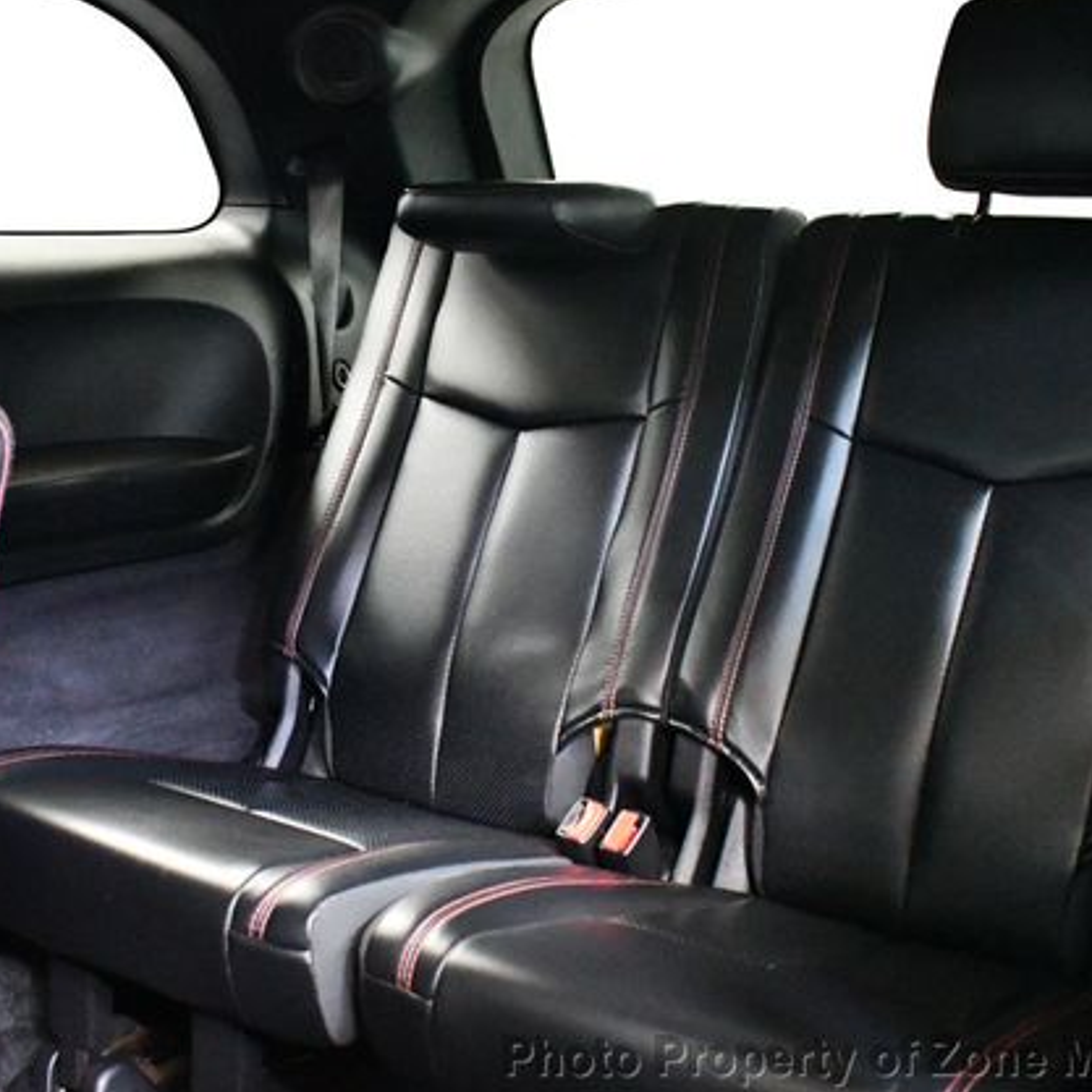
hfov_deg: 36.0
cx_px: 471
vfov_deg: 36.1
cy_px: 547
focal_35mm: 47
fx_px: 1677
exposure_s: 1/50
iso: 12800
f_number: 3.5
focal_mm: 18
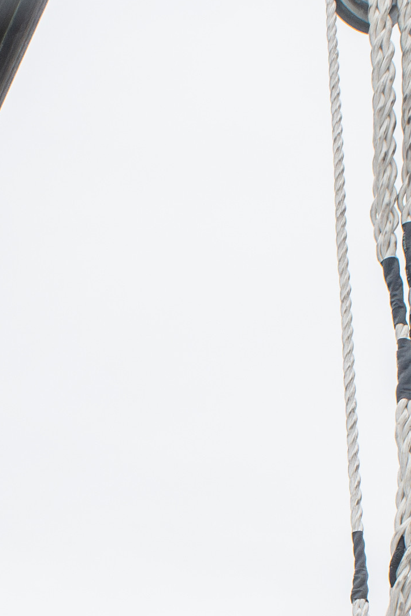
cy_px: 598
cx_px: 95
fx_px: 2414
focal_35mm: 141
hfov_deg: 9.7
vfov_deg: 14.3
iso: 400
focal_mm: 18
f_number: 8
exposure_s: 1/250
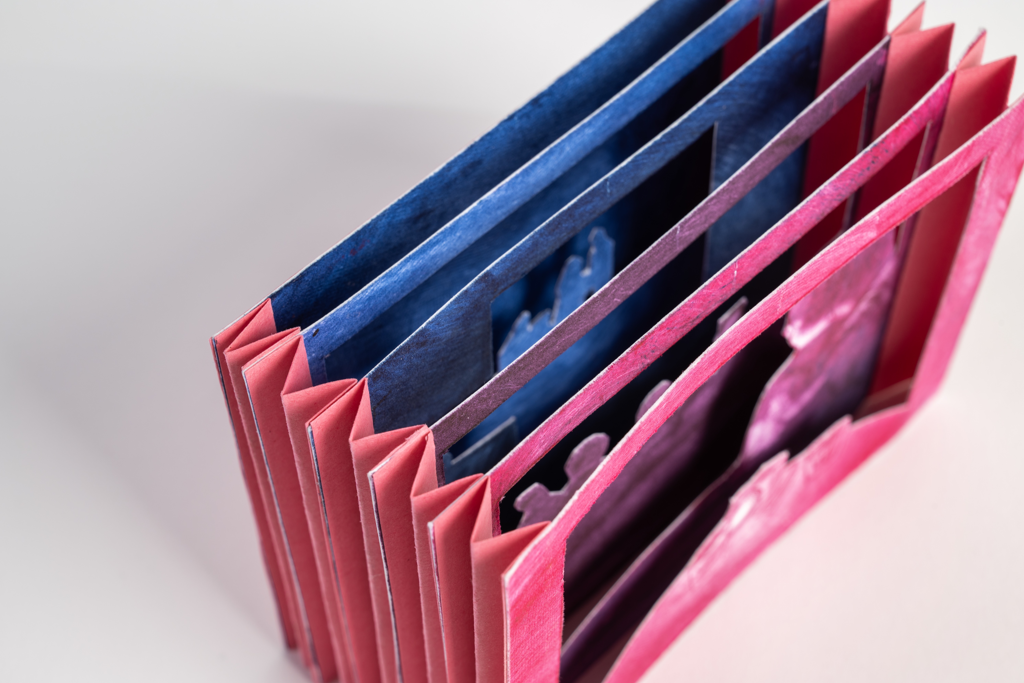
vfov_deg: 20.6
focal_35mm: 66
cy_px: 337
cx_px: 520
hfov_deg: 30.5
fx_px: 1877
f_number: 11
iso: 100
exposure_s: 1/10
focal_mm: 65
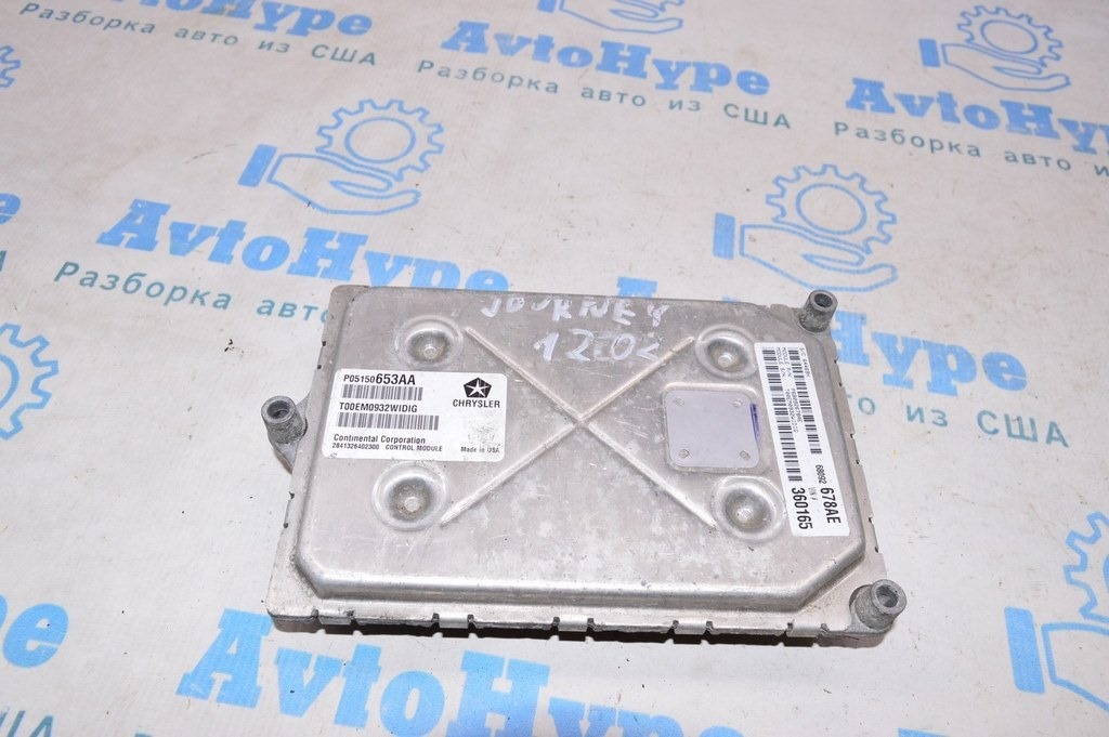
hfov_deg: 67.4
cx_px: 554
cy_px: 368
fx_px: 831
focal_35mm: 27
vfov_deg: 47.9
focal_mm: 18
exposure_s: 1/160
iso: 1600
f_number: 8
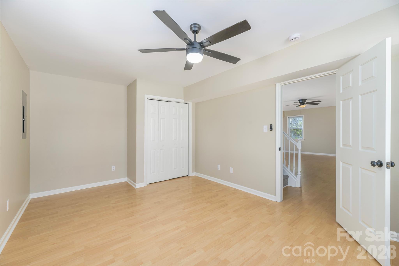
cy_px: 133
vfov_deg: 81.2
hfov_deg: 104.3
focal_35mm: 14
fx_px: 155
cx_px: 200
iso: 320
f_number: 8
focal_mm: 14
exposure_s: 1/100
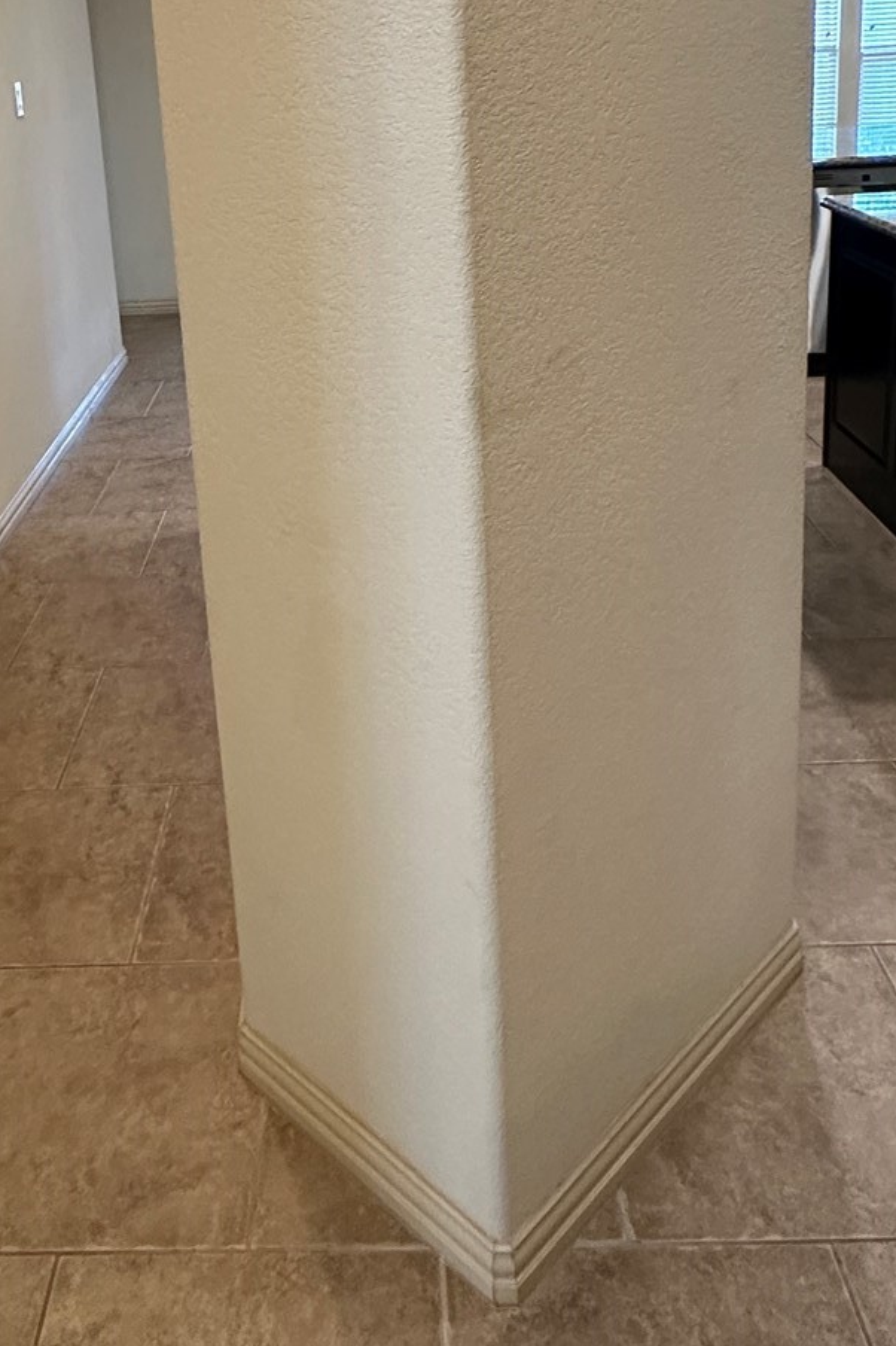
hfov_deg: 39.6
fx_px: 1233
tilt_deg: -13.3
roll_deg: +2.6
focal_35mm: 33
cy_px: 301
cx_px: 330
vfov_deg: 54.0
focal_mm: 2.22
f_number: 2.2
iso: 400
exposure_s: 1/60
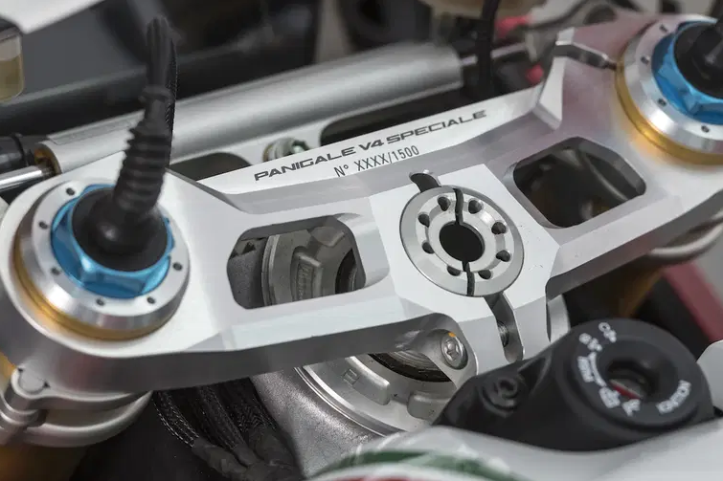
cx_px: 395
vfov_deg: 4.7
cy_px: 214
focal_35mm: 294
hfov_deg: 7.0
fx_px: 5903
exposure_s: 1/160
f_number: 4
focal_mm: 185
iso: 640
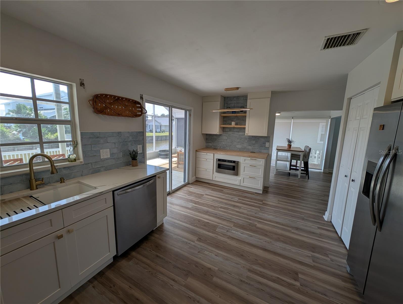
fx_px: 140
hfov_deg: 110.5
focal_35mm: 12
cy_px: 152
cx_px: 202
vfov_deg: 94.6
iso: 53
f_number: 1.95
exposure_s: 1/358
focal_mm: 2.23
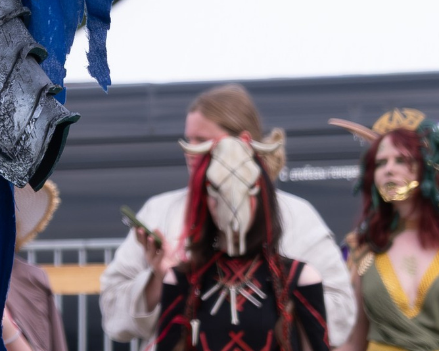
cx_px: -280
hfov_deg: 4.3
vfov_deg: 3.4
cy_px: -85
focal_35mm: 448
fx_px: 5819
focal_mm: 55
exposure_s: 1/1000
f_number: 3.6
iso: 160
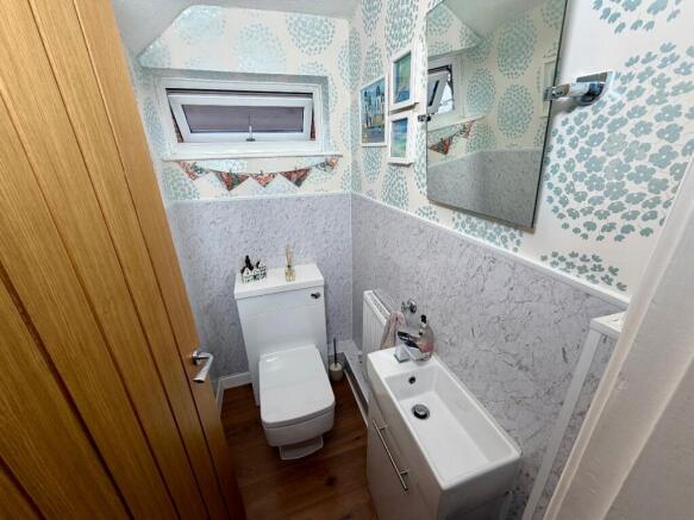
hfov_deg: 102.1
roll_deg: +2.4
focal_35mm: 14
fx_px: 281
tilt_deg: -20.6
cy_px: 260
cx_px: 347
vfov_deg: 85.7
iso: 64
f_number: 2.2
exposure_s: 1/96
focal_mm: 2.22
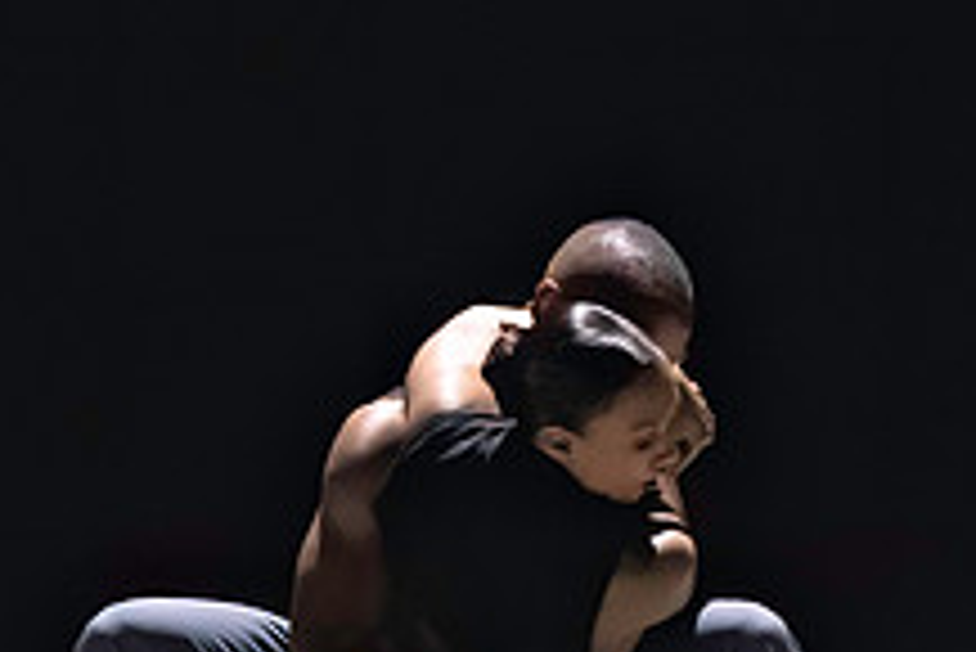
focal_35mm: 1059
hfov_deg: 1.9
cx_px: 475
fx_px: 28729
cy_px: 11
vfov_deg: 1.3
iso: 20000
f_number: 5.6
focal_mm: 285
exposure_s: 1/400
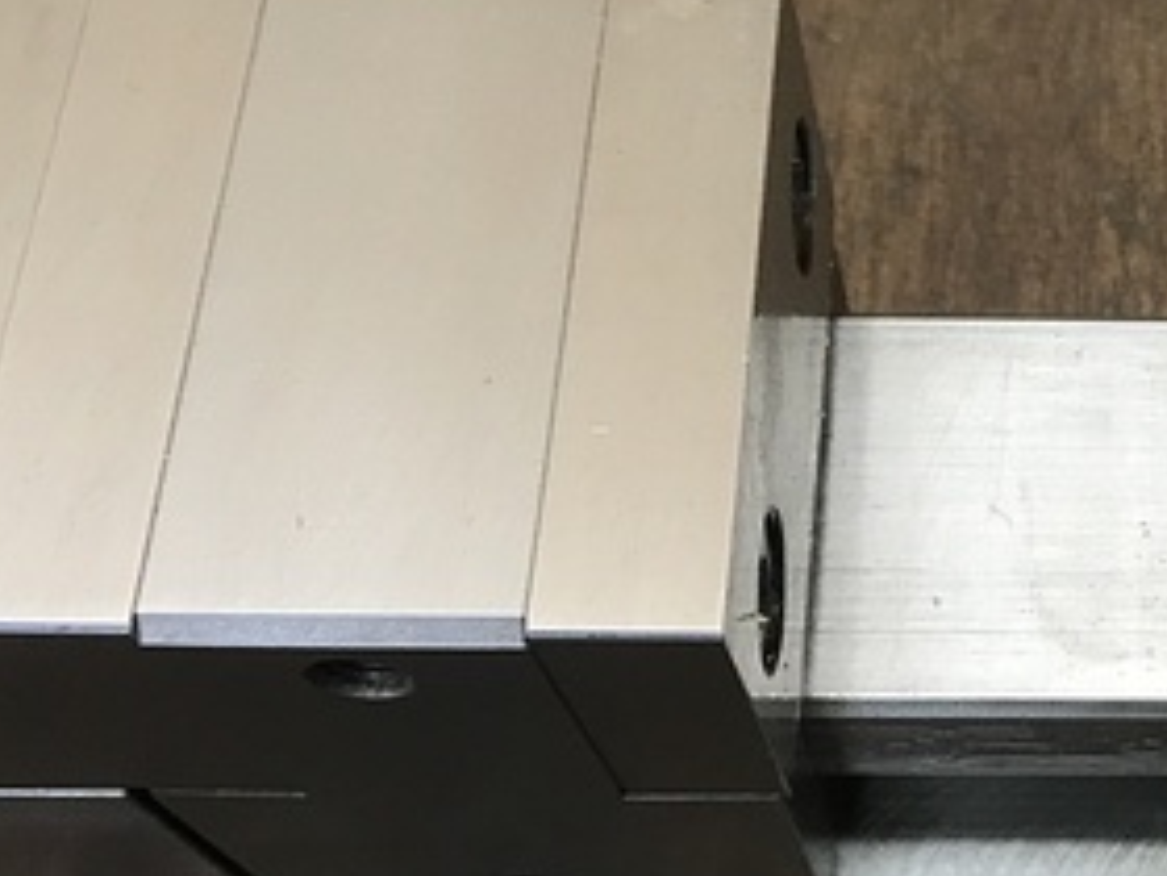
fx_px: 2158
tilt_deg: -64.9
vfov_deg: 22.9
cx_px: 1150
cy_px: 421
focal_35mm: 64
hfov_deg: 28.5
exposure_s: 1/17
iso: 40
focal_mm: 3.99
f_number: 1.8
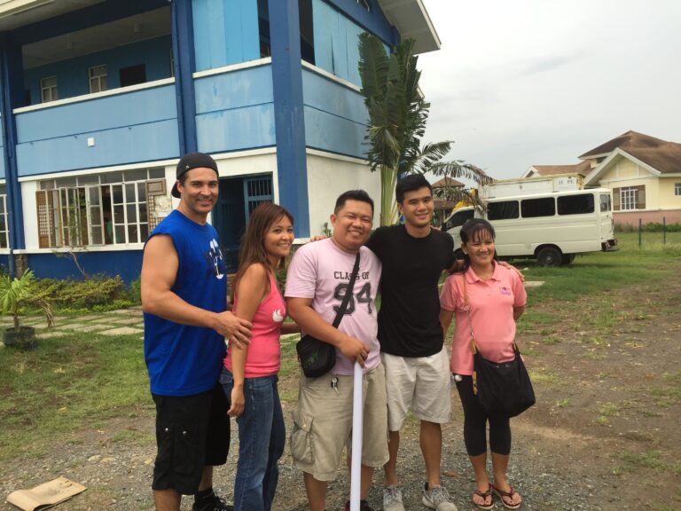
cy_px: 256
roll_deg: +2.7
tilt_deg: -2.8
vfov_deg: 48.2
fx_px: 571
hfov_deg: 61.7
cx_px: 340
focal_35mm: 29
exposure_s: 1/120
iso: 32
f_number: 2.2
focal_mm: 4.15
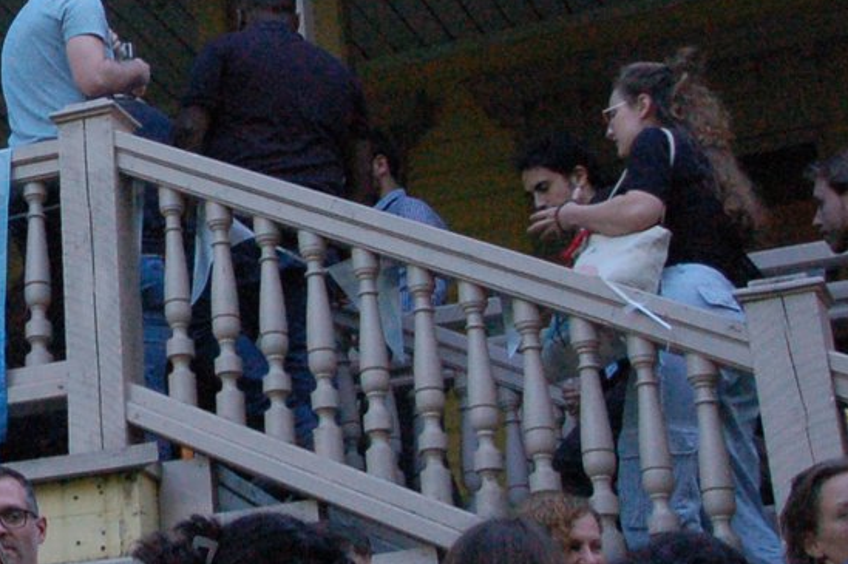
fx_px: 2184
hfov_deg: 20.2
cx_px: -239
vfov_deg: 14.6
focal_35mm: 93
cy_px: 121
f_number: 11
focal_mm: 17
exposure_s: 1/125
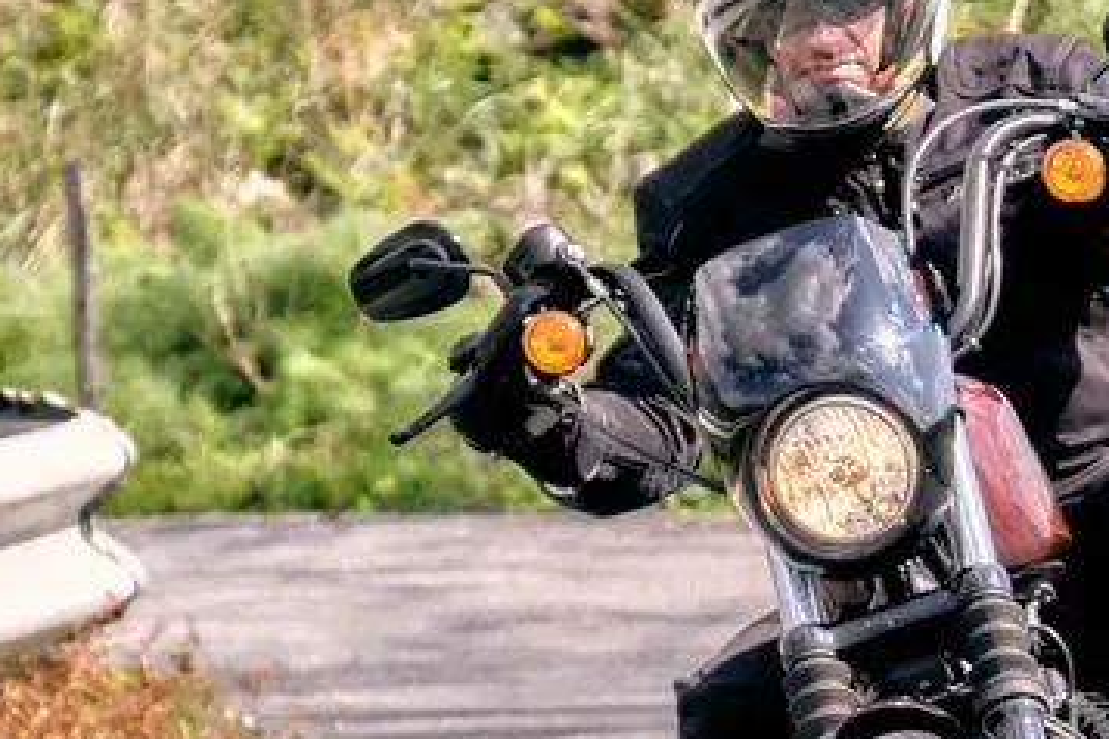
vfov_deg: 2.0
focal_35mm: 683
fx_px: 21039
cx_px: 761
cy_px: 581
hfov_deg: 3.0
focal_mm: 135
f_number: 9
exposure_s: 1/1000
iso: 800
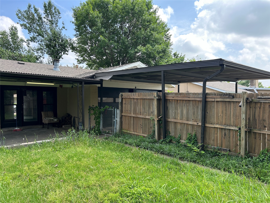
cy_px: 102
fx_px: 203
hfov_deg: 67.3
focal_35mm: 26
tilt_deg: -2.2
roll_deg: +0.2
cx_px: 135
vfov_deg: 53.1
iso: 50
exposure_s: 1/974
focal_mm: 5.7
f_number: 1.5
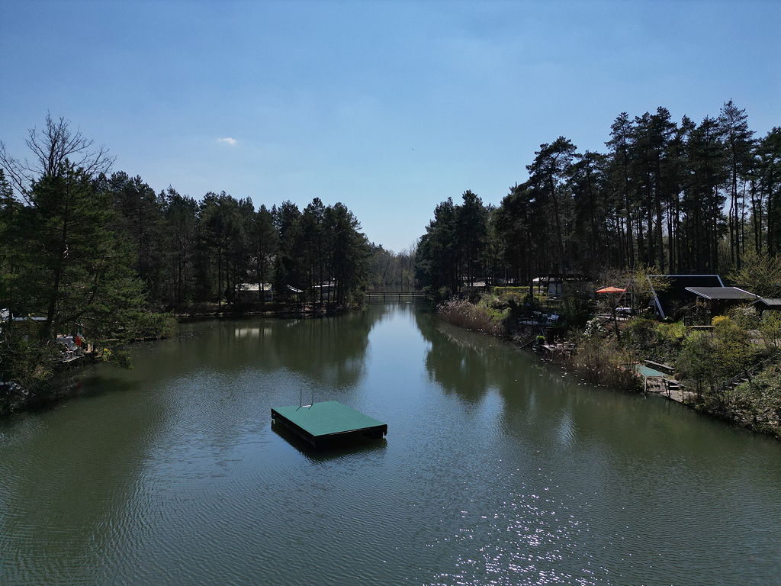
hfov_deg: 71.6
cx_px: 390
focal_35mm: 24
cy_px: 293
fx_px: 541
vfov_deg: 56.8
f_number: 1.7
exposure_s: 1/8000
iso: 100
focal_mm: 6.72
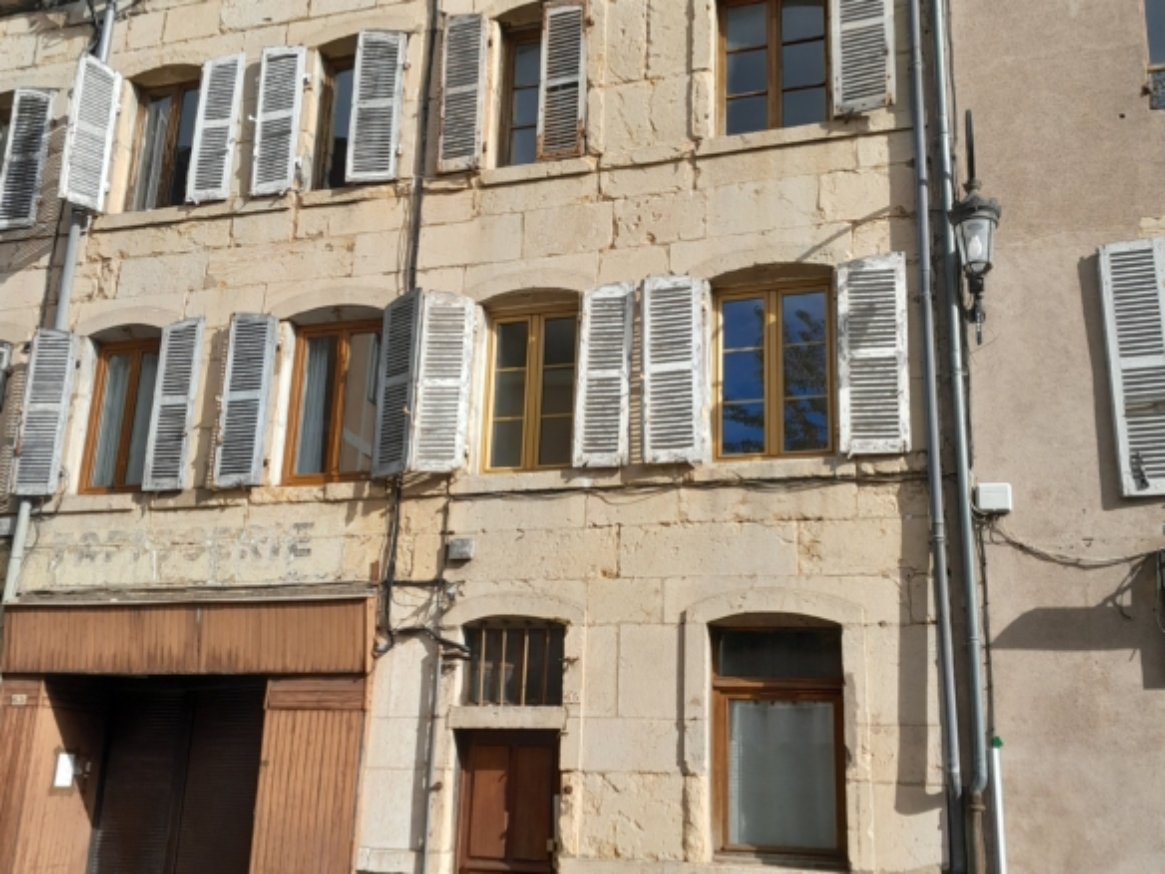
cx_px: 582
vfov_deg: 51.4
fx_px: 909
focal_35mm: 27
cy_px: 437
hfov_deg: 65.3
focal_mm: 4
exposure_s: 1/542
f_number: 1.8
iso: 40
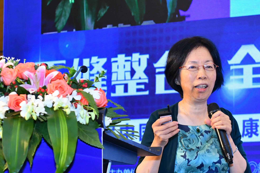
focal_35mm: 161
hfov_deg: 12.7
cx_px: 174
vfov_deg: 8.5
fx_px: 1162
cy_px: 152
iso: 1250
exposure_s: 1/160
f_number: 4.5
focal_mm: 52
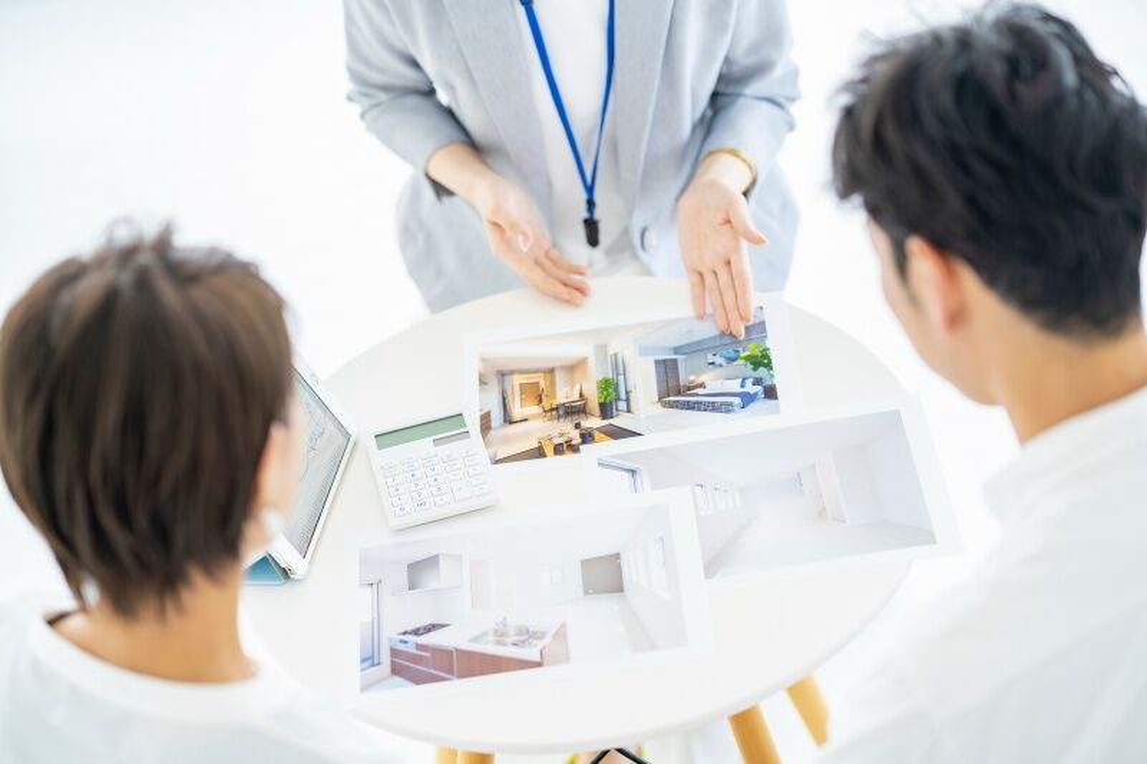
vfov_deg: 16.1
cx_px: 574
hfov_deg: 23.9
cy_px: 382
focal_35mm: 85
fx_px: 2707
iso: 400
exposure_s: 1/250
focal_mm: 85
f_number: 2
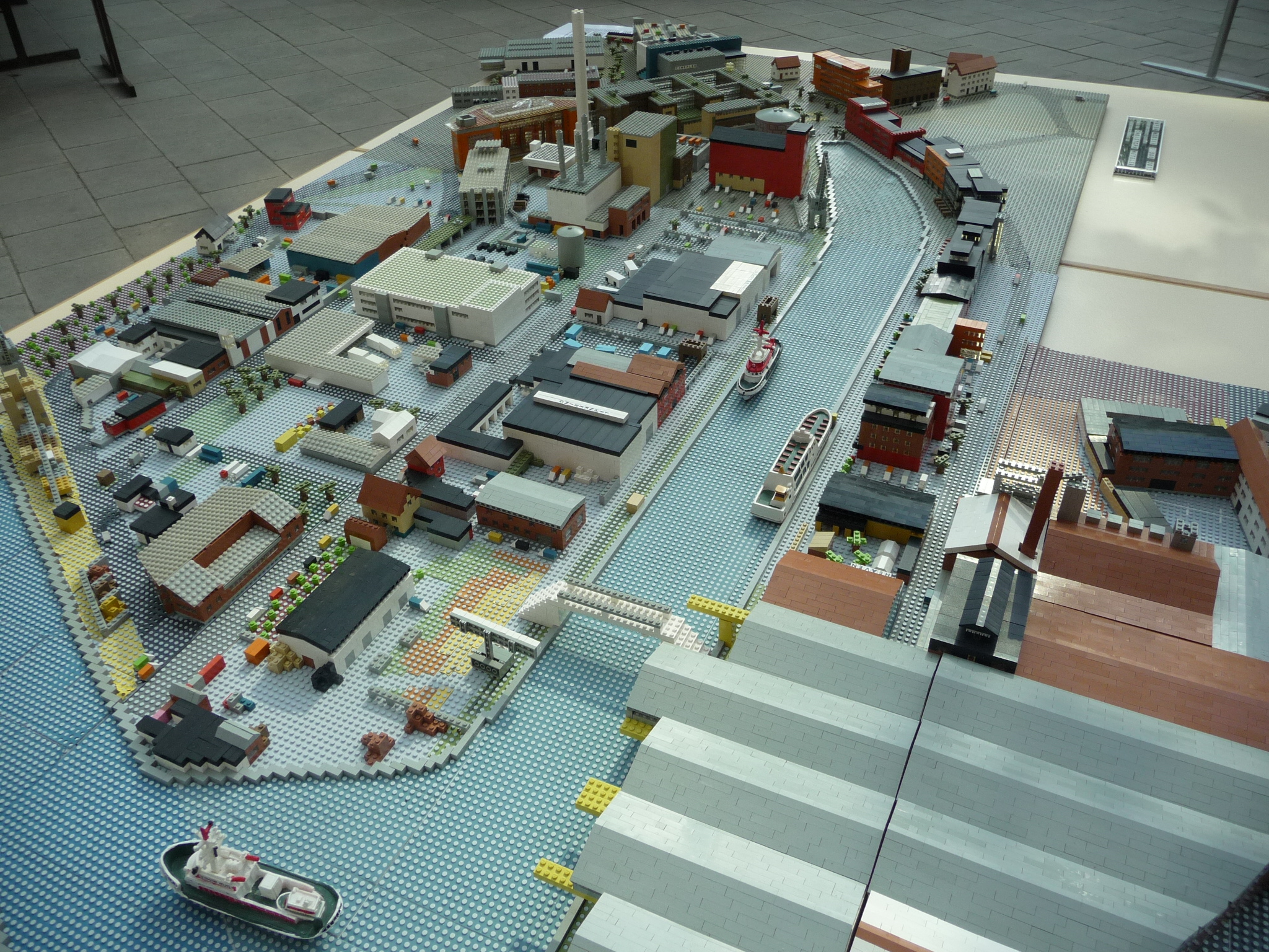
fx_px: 1026
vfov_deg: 49.7
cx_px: 634
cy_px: 476
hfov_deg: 63.4
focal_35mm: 28
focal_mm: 4.7
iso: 100
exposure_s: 1/125
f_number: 3.3
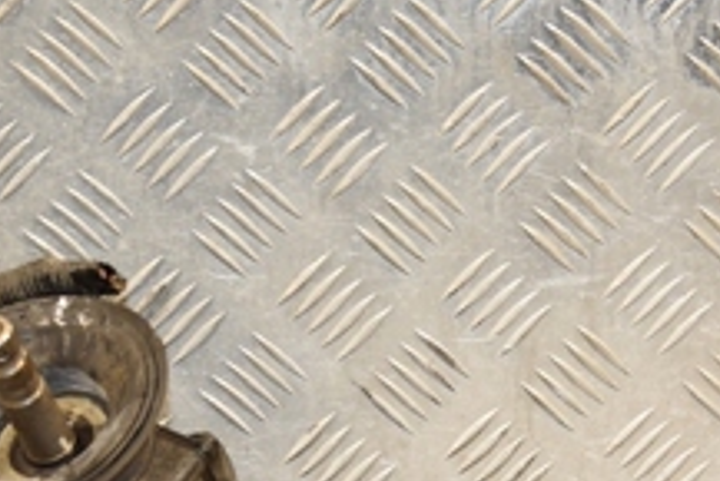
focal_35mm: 168
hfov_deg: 12.2
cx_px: 534
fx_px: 3362
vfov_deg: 8.1
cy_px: 524
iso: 800
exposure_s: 1/160
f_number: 5
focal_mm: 38
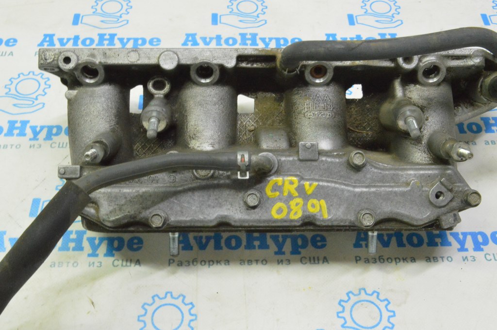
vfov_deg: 28.9
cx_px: 248
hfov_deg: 42.4
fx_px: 641
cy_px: 165
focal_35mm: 46
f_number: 20
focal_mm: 31
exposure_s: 1/20
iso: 6400
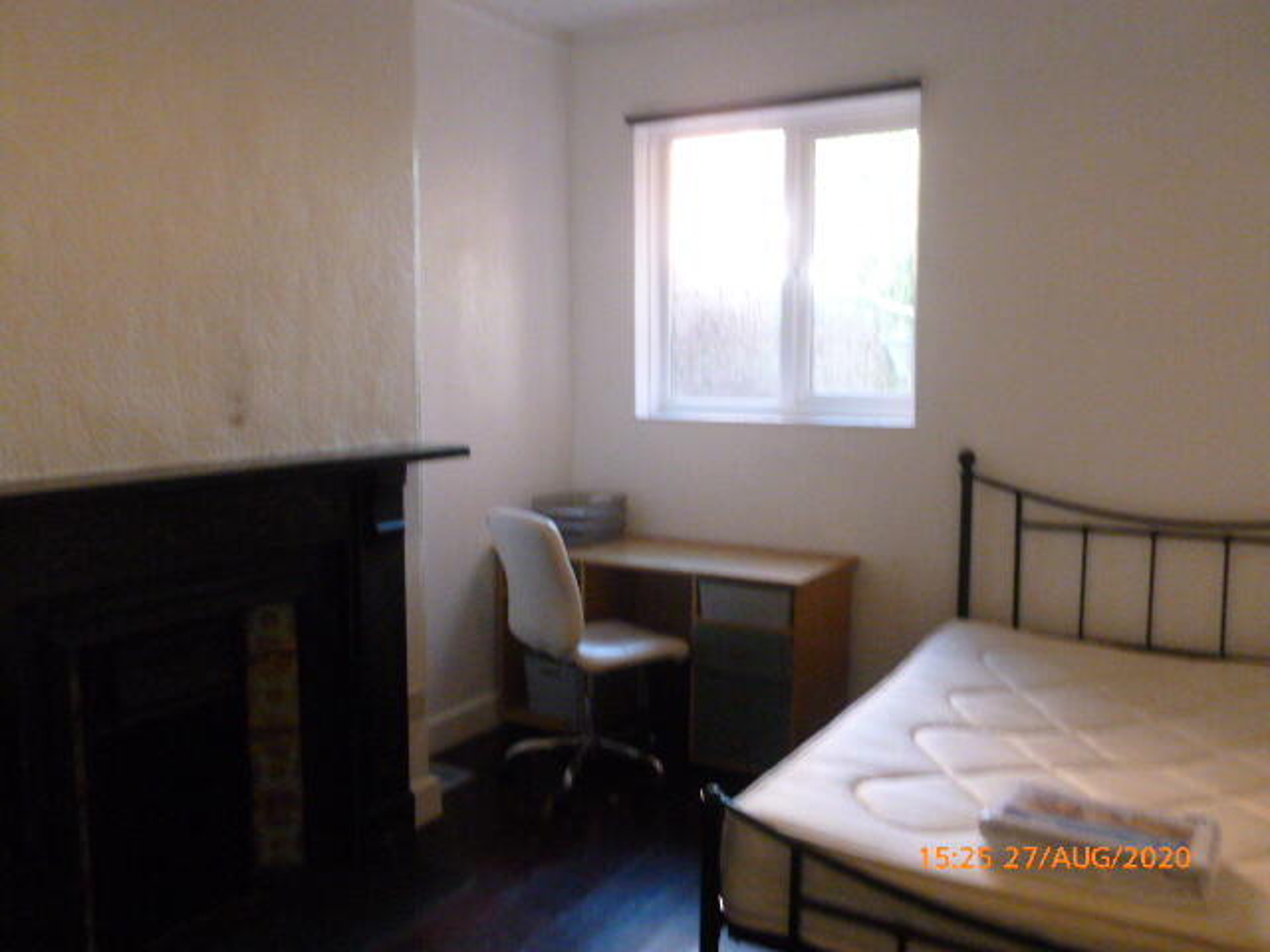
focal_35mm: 28
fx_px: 1027
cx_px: 635
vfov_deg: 49.7
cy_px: 476
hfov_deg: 63.4
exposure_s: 1/50
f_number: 3.3
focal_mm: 5
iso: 800
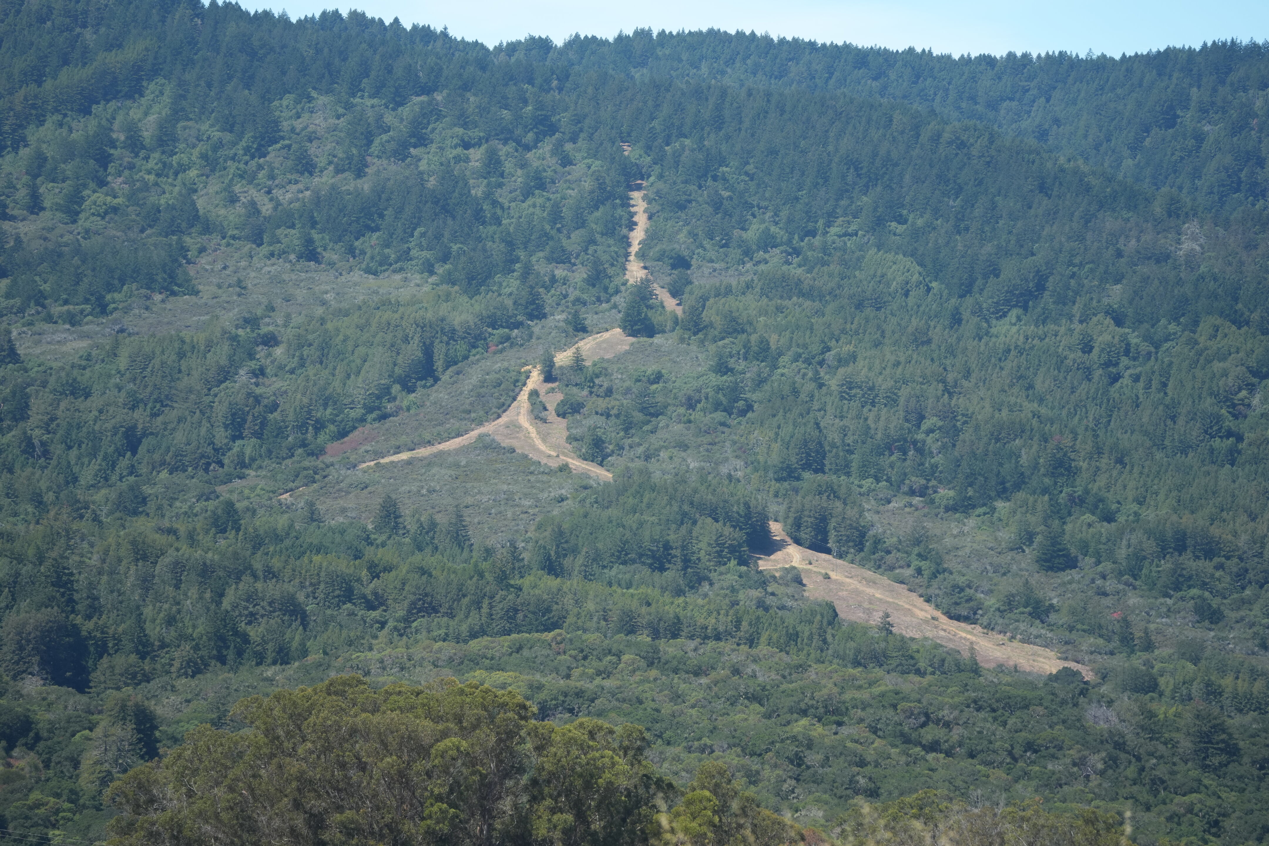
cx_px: 634
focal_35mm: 171
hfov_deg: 12.0
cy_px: 423
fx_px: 6027
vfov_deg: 8.0
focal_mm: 171
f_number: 6.3
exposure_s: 1/1250
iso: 500
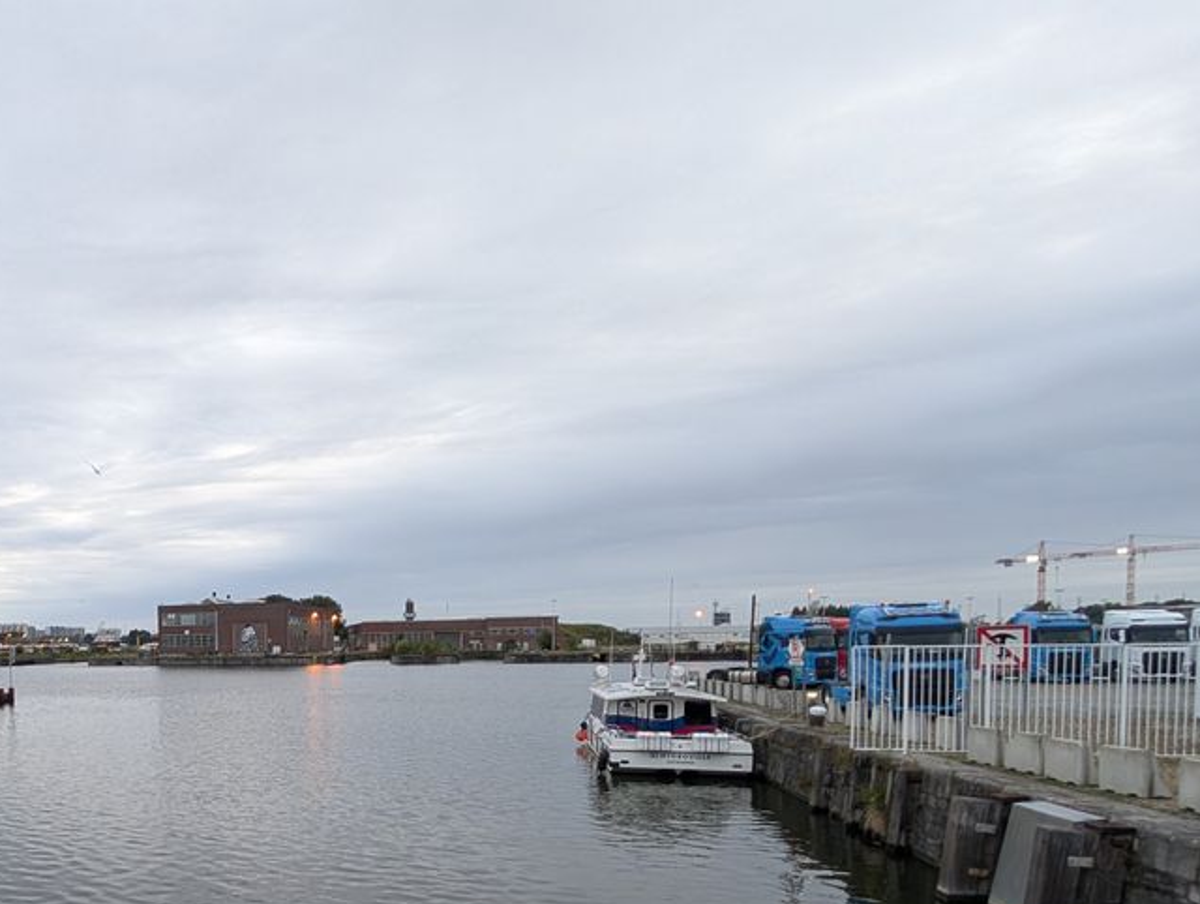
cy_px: 692
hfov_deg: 62.4
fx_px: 833
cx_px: 167
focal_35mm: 24
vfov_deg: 54.0
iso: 64
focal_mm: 2.02
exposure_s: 1/23.8
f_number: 1.7
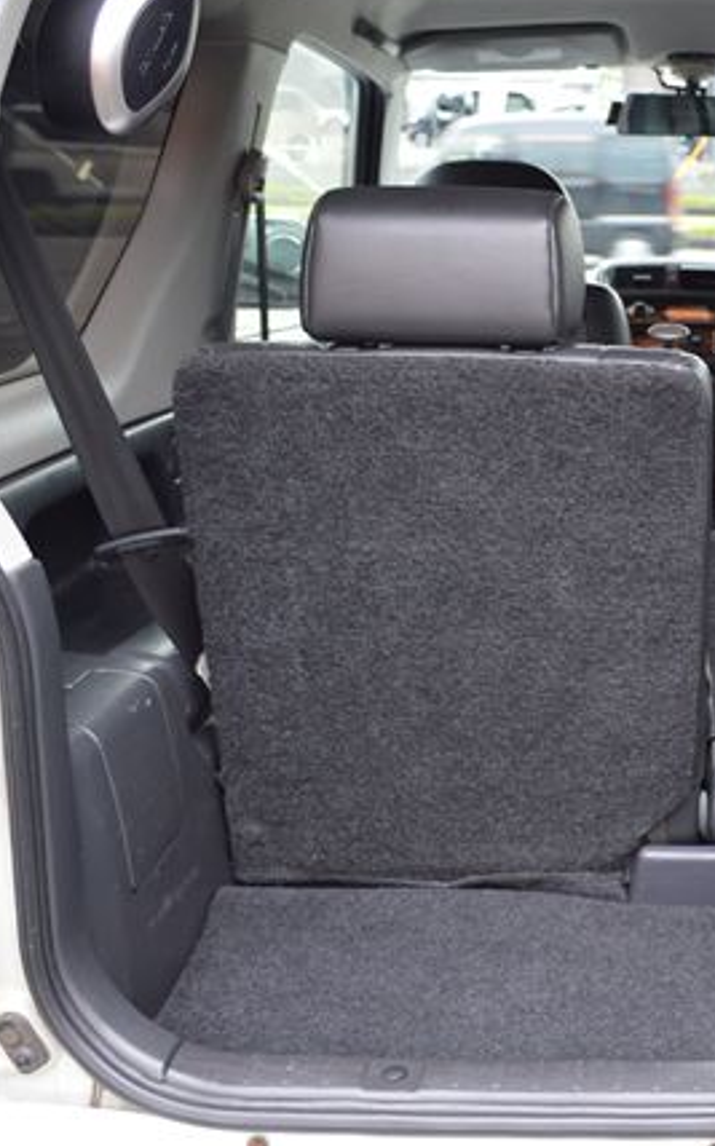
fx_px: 1405
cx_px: 710
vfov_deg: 44.4
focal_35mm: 45
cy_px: 542
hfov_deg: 27.0
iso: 400
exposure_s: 1/60
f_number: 4
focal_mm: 18
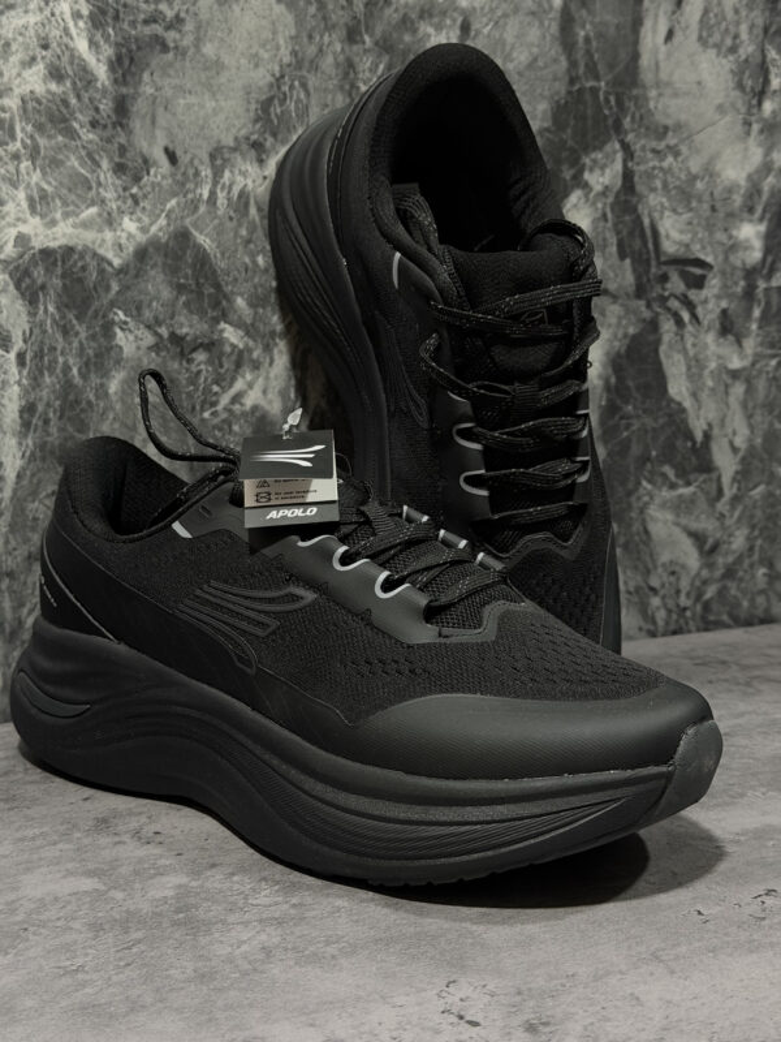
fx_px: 1444
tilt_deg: -10.1
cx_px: 390
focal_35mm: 48
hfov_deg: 30.3
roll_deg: -0.2
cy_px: 521
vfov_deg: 39.7
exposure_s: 1/30
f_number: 1.78
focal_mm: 6.76
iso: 500
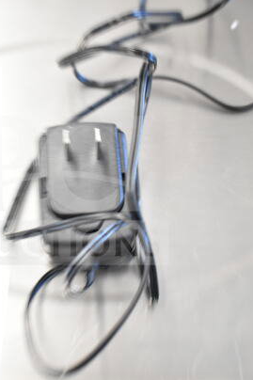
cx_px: 63
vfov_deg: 26.3
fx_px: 812
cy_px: 190
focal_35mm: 77
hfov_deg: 17.6
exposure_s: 1/50
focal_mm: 34
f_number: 4.5
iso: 1800
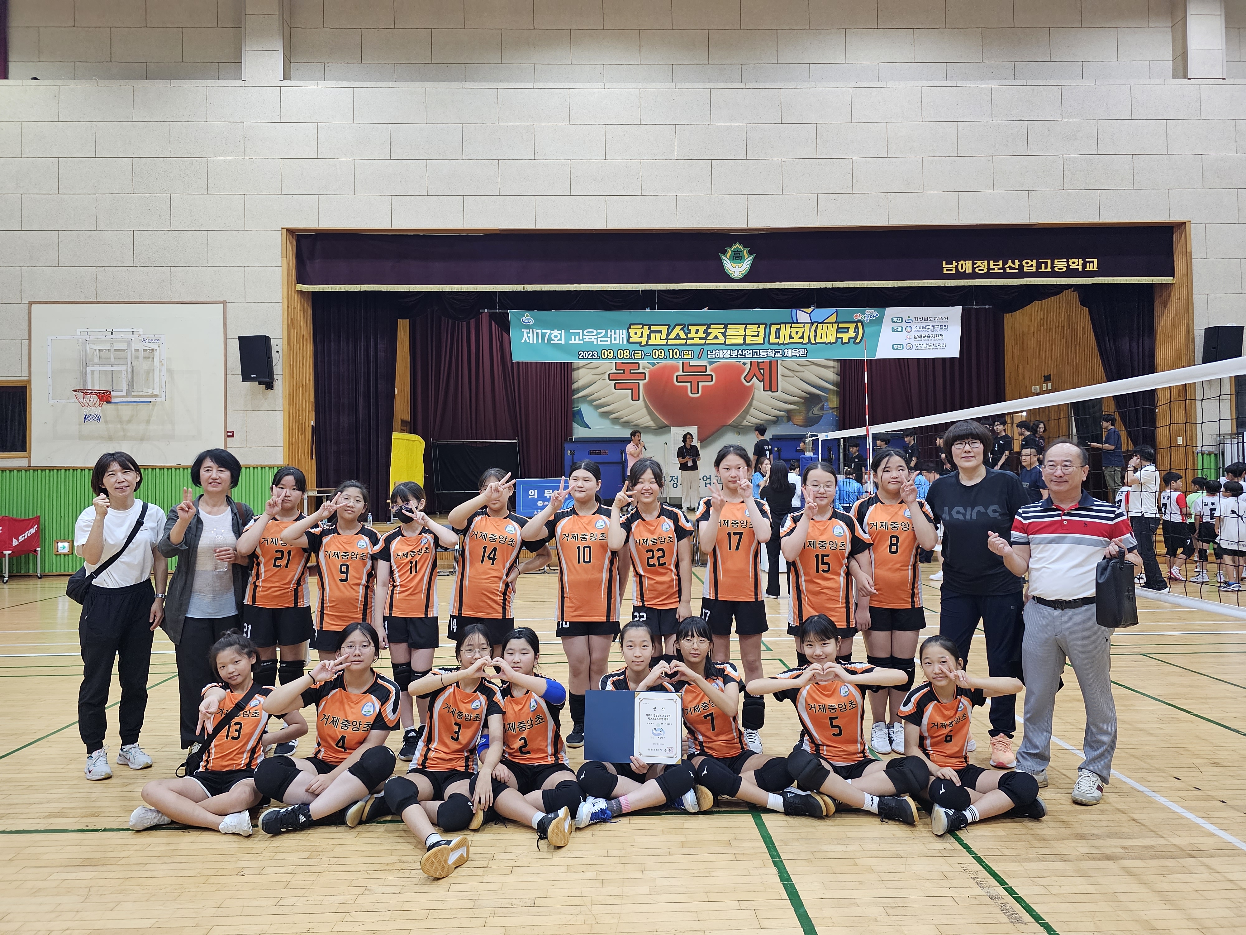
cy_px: 468
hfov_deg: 73.9
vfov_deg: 58.9
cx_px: 623
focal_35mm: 23
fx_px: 828
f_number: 1.7
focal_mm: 6.3
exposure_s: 1/120
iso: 400
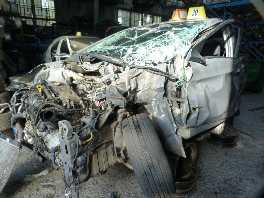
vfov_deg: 54.9
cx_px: 132
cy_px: 99
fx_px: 191
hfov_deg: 69.4
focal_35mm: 25
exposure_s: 1/60
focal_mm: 4.5
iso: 200
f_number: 2.8
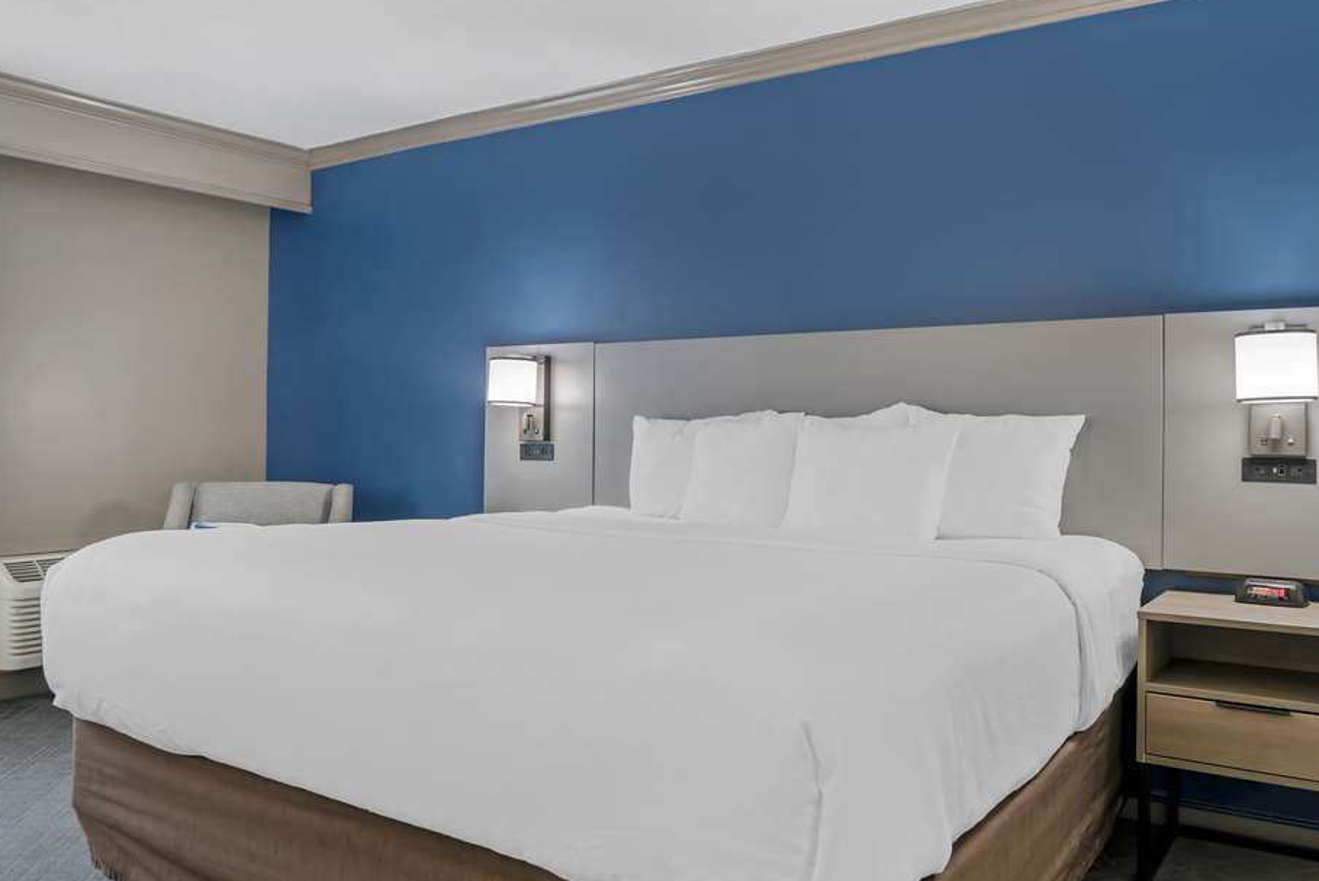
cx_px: 686
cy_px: 452
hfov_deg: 67.3
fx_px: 990
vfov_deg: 48.0
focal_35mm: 27
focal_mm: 24
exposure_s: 1/2.5
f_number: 10
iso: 400
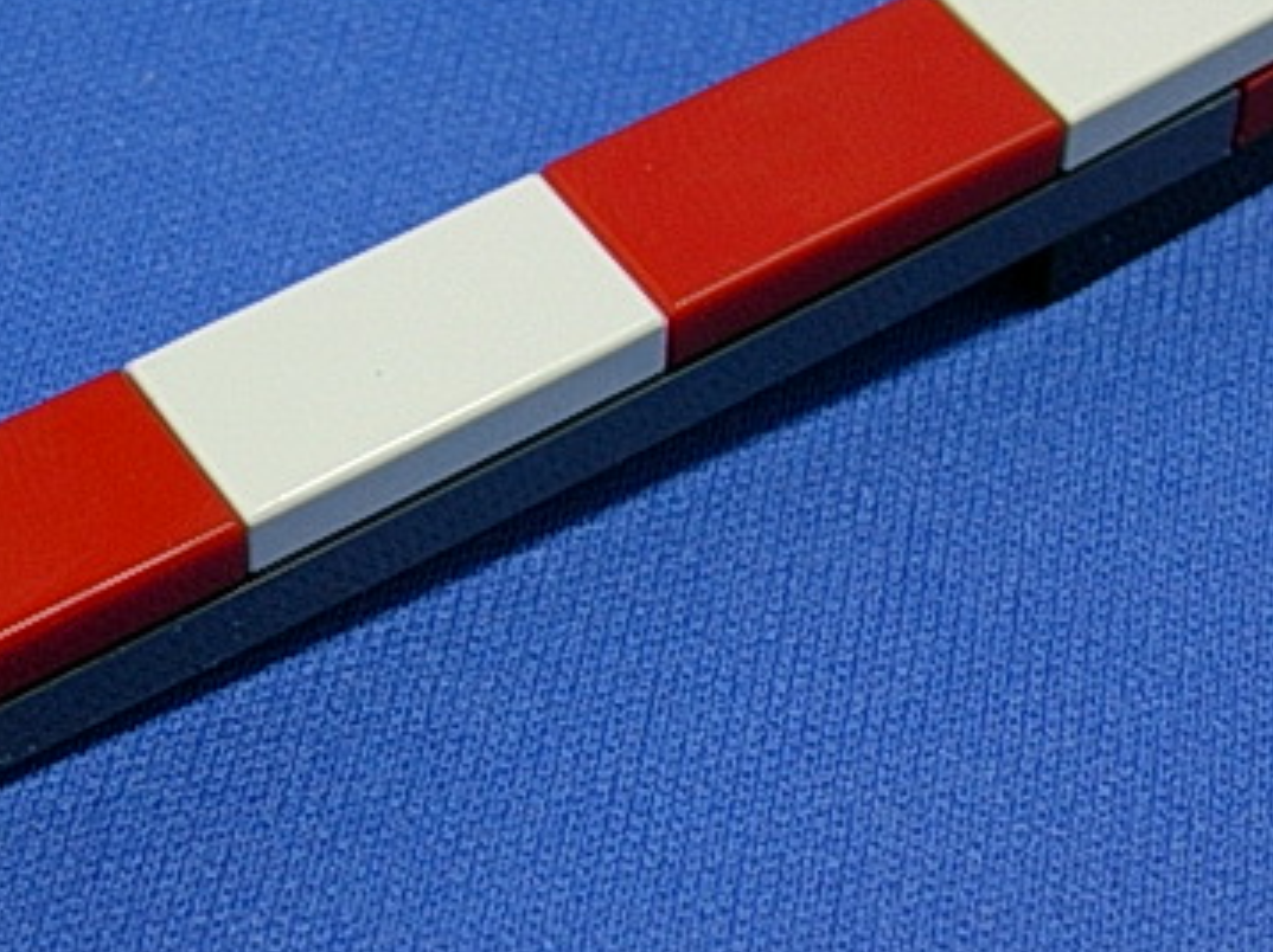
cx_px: 423
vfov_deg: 11.7
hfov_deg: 15.5
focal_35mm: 127
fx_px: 4667
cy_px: 405
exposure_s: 1/27.6
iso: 70
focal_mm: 10.8
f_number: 3.7
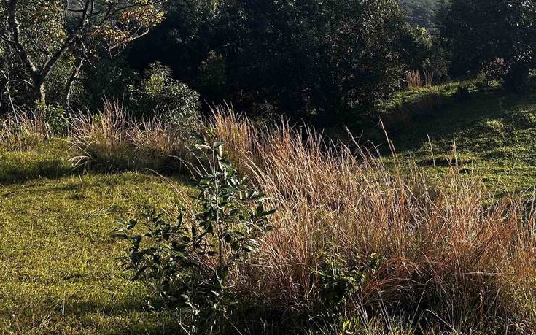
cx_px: 348
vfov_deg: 26.1
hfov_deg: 41.4
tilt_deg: -8.1
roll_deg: +0.3
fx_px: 701
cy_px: 40
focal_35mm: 48
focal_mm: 5.7
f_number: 1.5
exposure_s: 1/3831
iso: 50
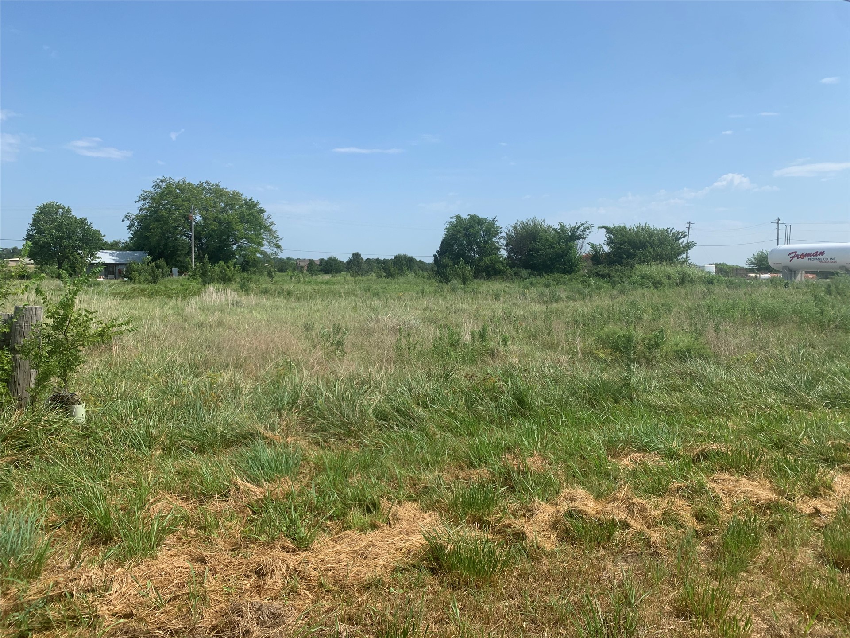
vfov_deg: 53.1
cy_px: 319
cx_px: 425
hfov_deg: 67.3
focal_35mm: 26
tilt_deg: -5.4
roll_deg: -0.6
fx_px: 638
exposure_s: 1/2545
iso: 25
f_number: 1.8
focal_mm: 4.25
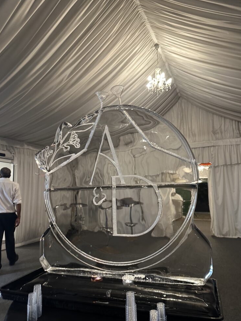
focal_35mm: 25
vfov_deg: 69.4
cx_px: 124
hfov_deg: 54.9
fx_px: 232
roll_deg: +1.3
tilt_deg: +6.5
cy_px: 164
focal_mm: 6.86
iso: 320
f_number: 1.78
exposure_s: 1/50
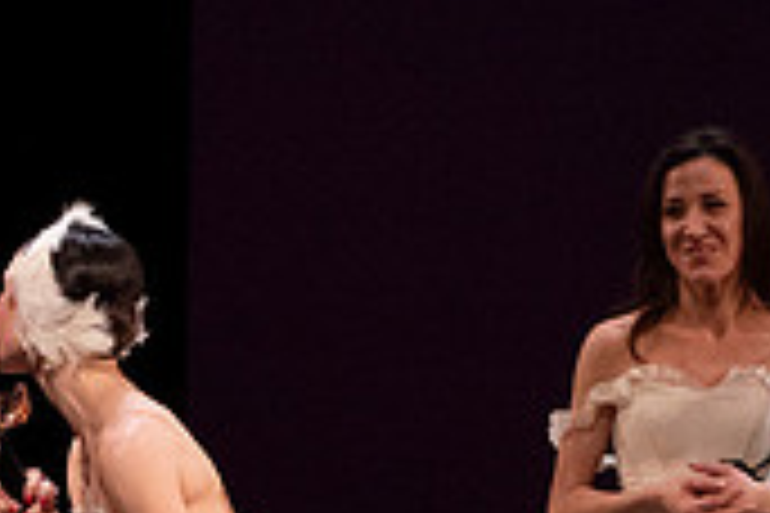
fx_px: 27269
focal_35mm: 1275
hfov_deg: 1.6
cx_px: -189
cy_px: 862
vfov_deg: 1.1
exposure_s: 1/320
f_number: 11
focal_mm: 376
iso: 12800
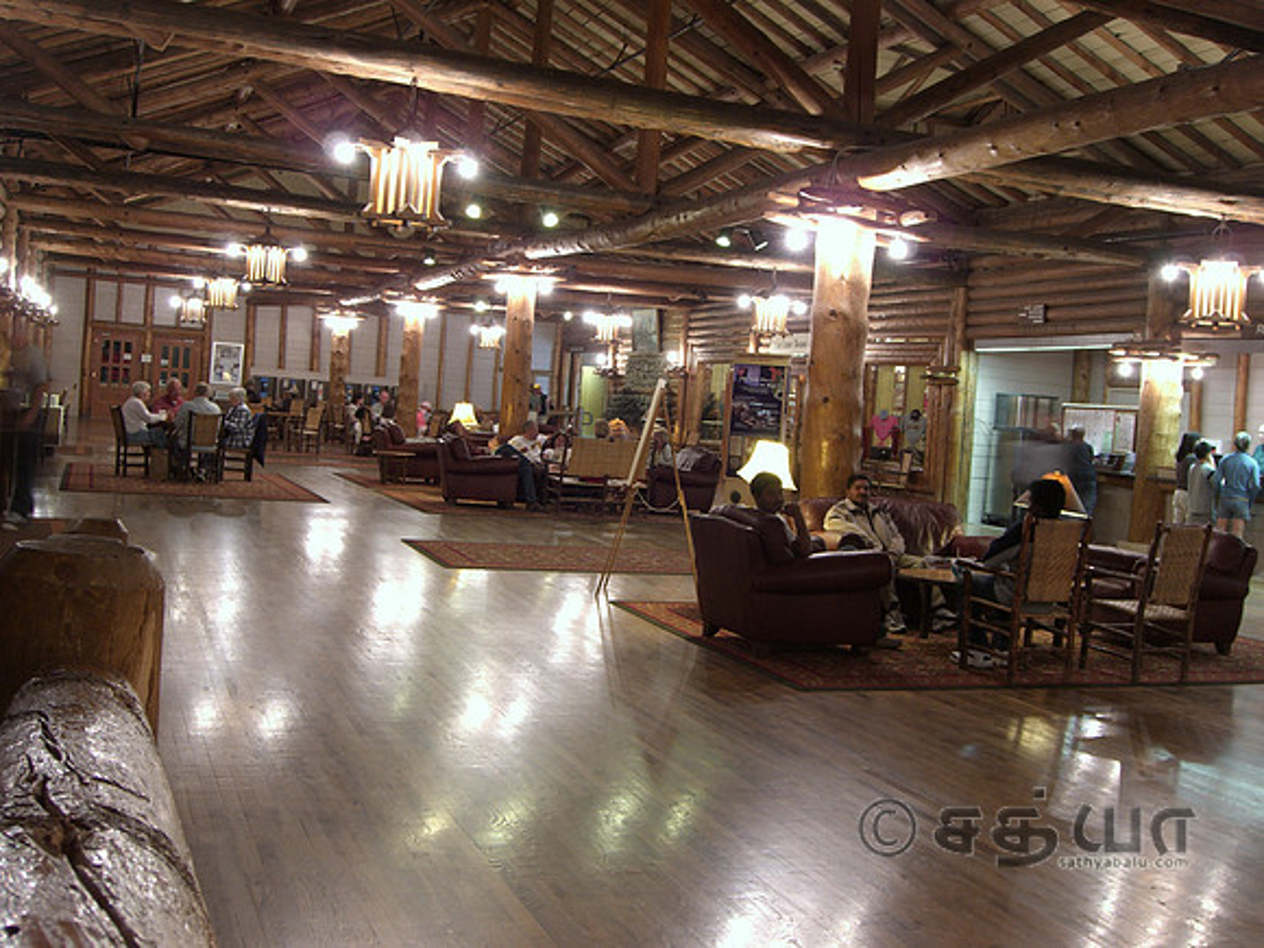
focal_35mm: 38
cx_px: 632
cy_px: 474
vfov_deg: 37.7
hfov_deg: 49.0
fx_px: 1388
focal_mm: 7.9
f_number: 4
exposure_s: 1
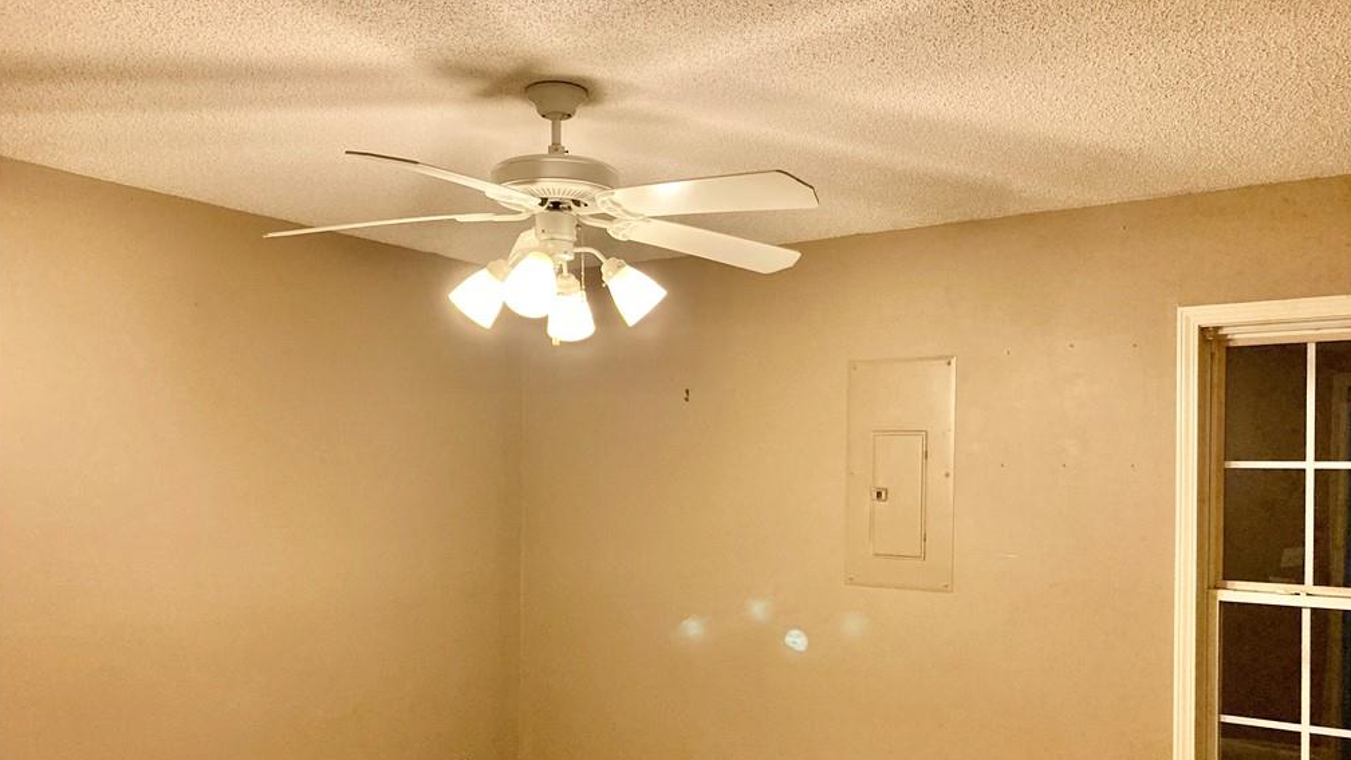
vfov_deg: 37.5
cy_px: 485
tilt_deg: +0.9
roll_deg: +0.0
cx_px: 680
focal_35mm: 31
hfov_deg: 62.6
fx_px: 1111
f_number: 1.8
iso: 250
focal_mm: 3.99
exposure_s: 1/40
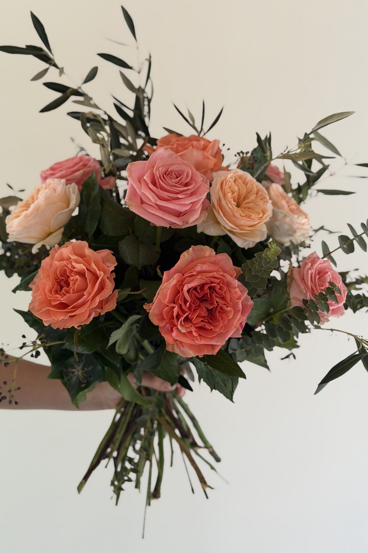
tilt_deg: -3.4
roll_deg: -0.9
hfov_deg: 26.5
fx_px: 782
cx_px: 184
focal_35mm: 51
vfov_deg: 38.9
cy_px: 281
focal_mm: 6.76
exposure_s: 1/121
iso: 64
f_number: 1.78
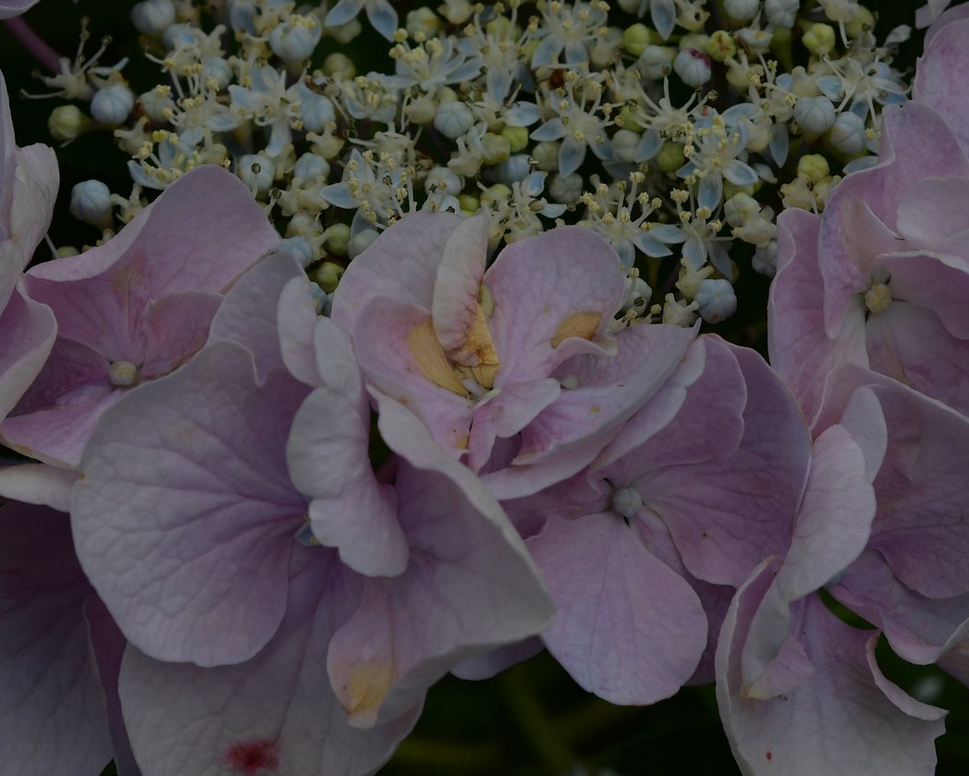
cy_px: 263
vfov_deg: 9.4
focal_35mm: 165
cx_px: 458
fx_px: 4733
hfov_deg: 11.7
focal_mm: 60
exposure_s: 1/1000
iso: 200
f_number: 8
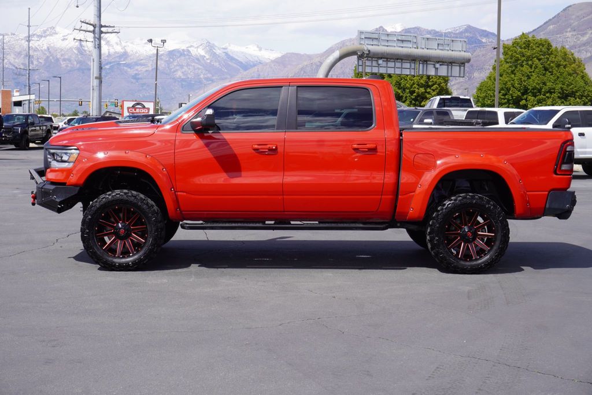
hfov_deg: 35.0
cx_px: 296
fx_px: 938
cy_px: 198
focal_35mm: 57
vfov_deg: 23.8
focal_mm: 38
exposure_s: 1/125
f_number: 11
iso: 100
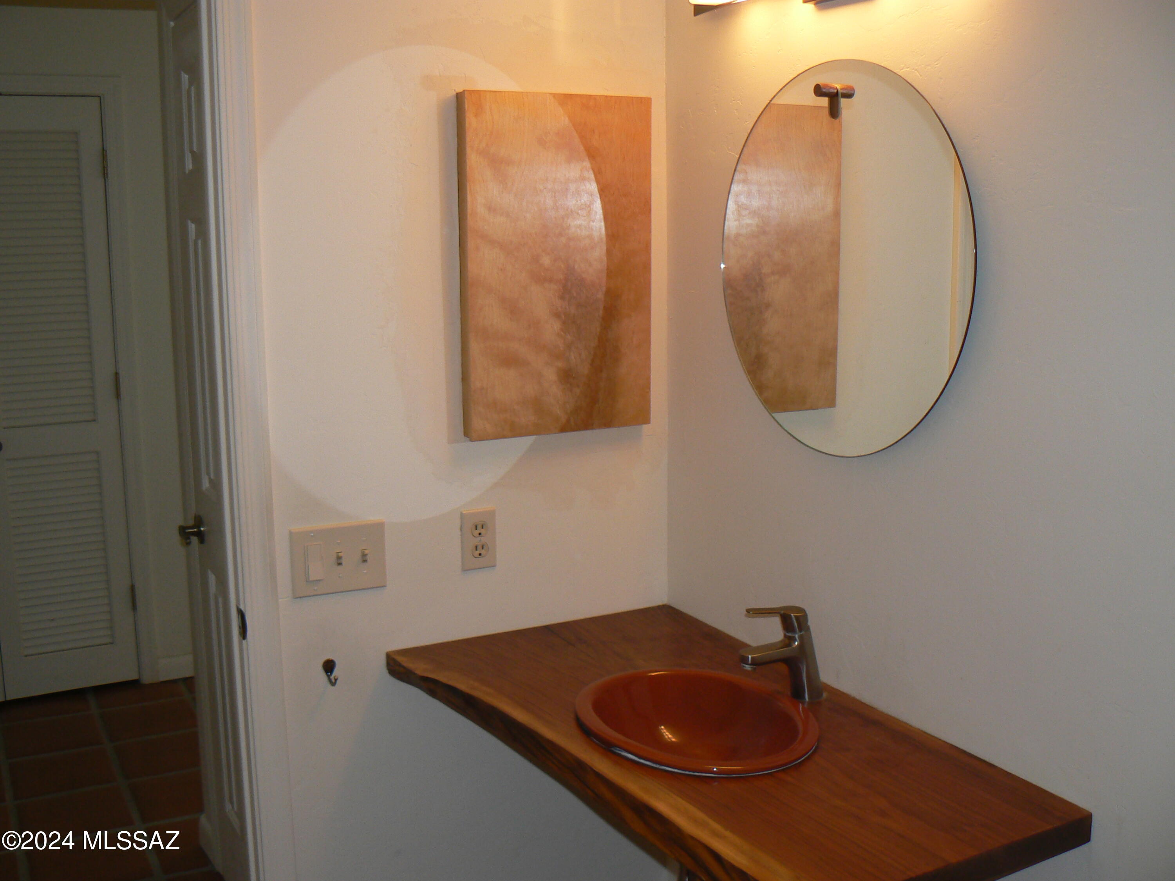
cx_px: 588
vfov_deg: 39.7
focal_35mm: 36
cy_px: 440
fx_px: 1222
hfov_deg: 51.4
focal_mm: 6
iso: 100
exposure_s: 1/30
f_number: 2.8
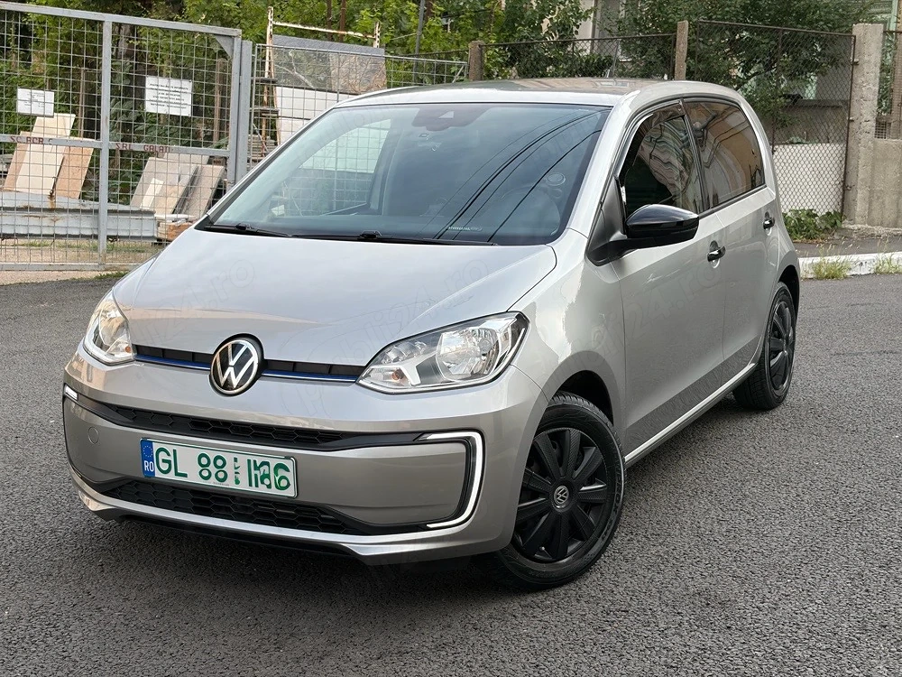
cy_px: 338
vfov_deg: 28.0
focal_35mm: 52
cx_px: 451
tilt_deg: -7.8
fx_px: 1355
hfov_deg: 36.8
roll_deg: -4.1
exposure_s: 1/907
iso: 32
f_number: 1.6
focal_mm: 5.96
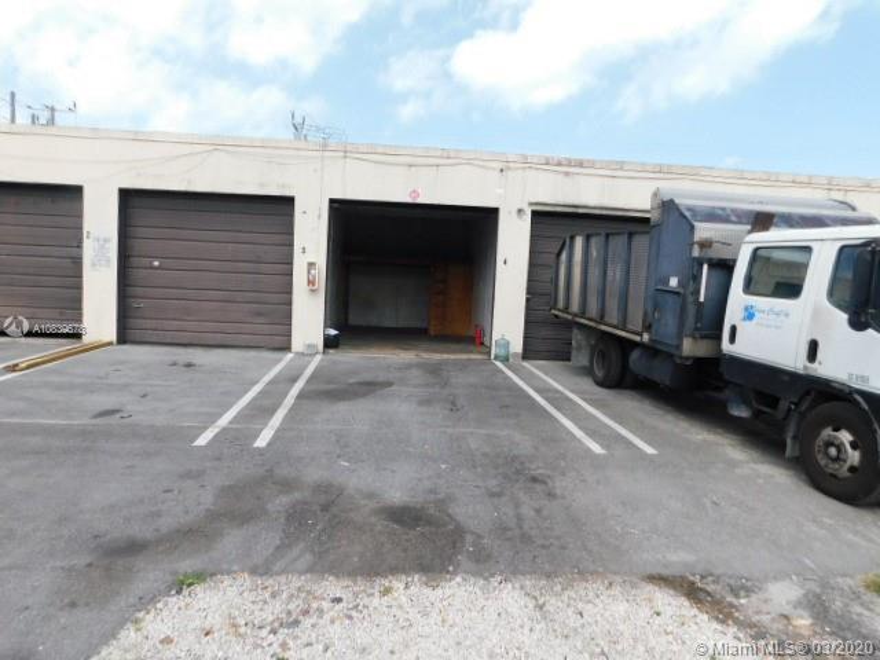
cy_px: 330
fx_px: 585
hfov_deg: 73.9
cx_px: 440
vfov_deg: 58.9
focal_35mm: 23
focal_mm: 4
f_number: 3
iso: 125
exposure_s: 1/1000
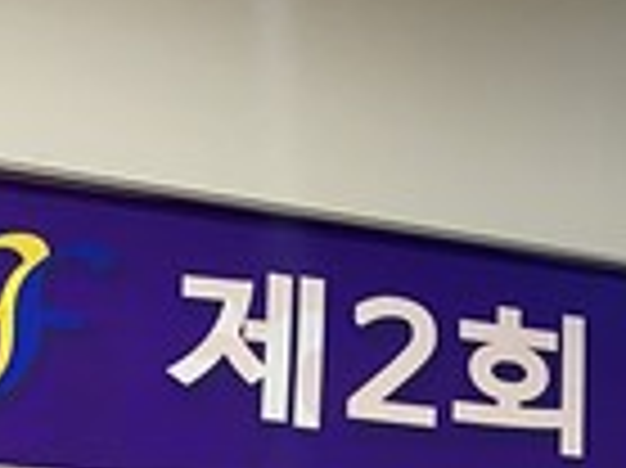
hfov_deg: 15.5
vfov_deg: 12.2
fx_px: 2168
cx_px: 847
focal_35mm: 120
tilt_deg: +7.6
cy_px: 472
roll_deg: -0.2
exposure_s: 1/60
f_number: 1.8
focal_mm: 4.25
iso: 125
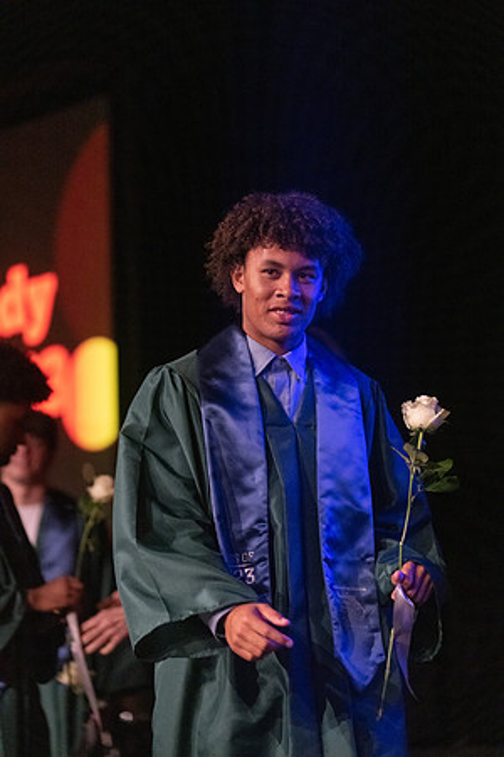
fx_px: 2583
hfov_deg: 11.1
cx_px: 252
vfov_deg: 16.7
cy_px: 378
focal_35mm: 123
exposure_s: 1/1000
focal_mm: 123
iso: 16000
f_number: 2.8
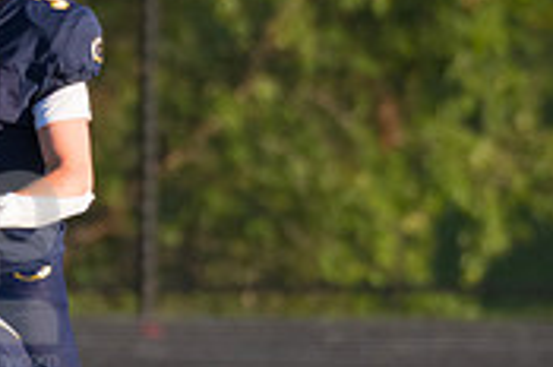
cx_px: -38
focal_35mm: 1891
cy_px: 259
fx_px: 28995
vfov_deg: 0.7
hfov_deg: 1.1
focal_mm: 380
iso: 500
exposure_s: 1/2000
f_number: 5.6
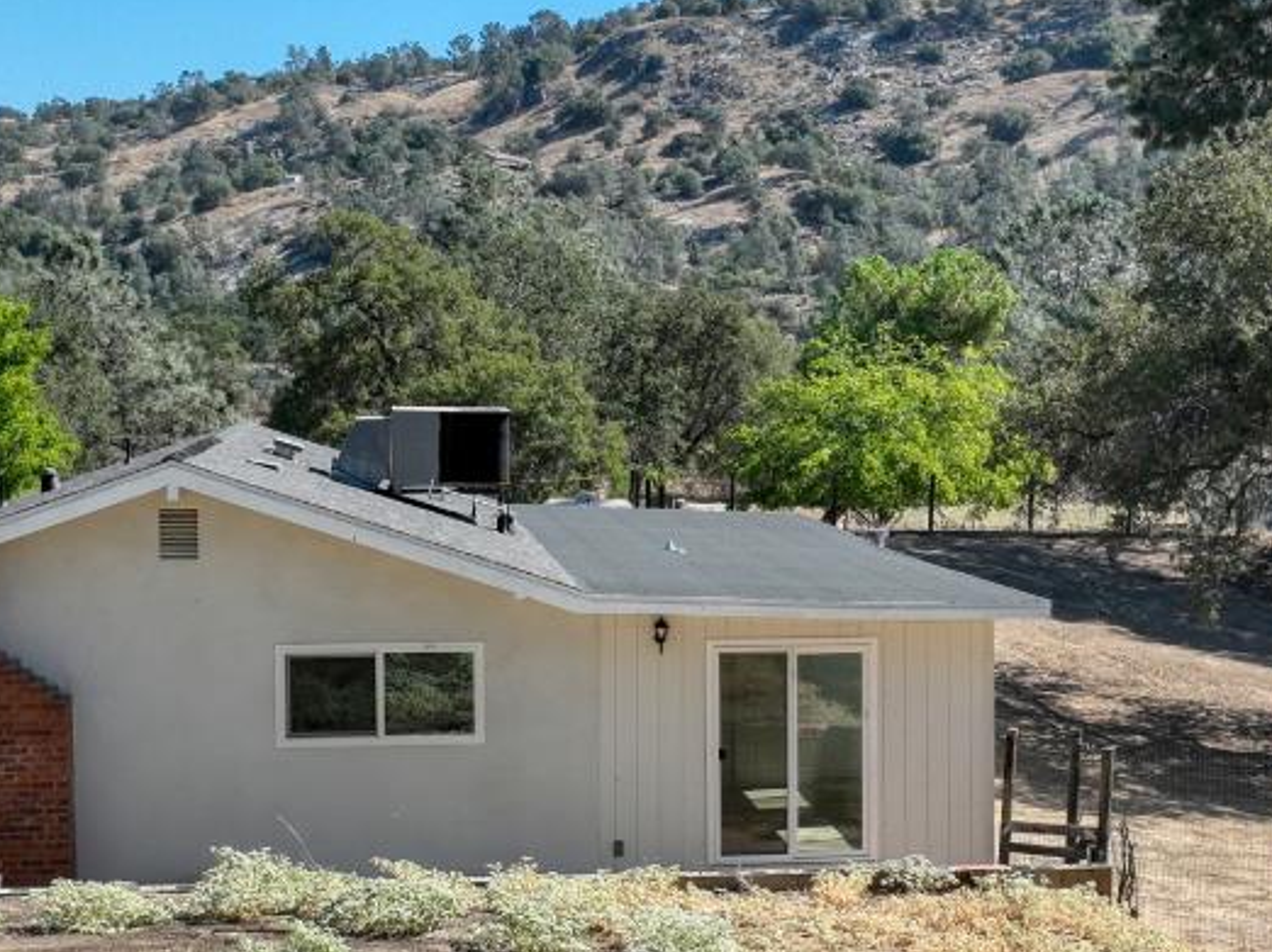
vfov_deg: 21.2
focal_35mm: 69
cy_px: 610
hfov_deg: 28.2
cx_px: 677
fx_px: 2534
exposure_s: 1/1250
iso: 100
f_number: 2.8
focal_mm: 12.3
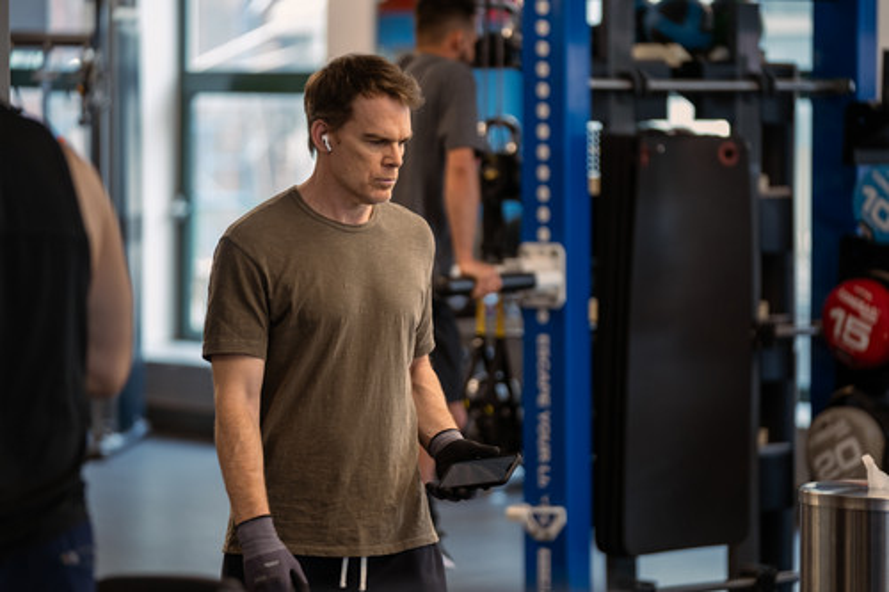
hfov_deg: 15.3
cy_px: 296
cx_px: 444
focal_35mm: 134
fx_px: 3308
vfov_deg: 10.2
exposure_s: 1/200
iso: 1250
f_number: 2.8
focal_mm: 134
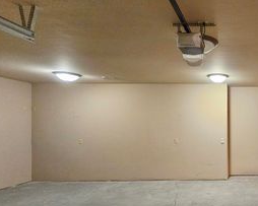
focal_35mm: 25
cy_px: 124
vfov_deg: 56.3
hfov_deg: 55.3
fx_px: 191
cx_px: 249
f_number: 2.2
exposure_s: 1/30
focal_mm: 2.2
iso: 640
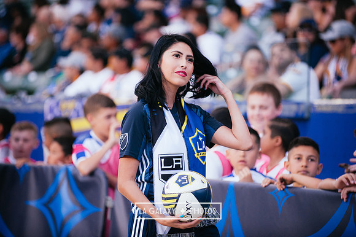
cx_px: 178
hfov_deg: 12.1
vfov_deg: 8.1
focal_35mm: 170
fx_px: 1680
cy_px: 118
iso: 1600
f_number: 2.8
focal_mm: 170
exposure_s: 1/800
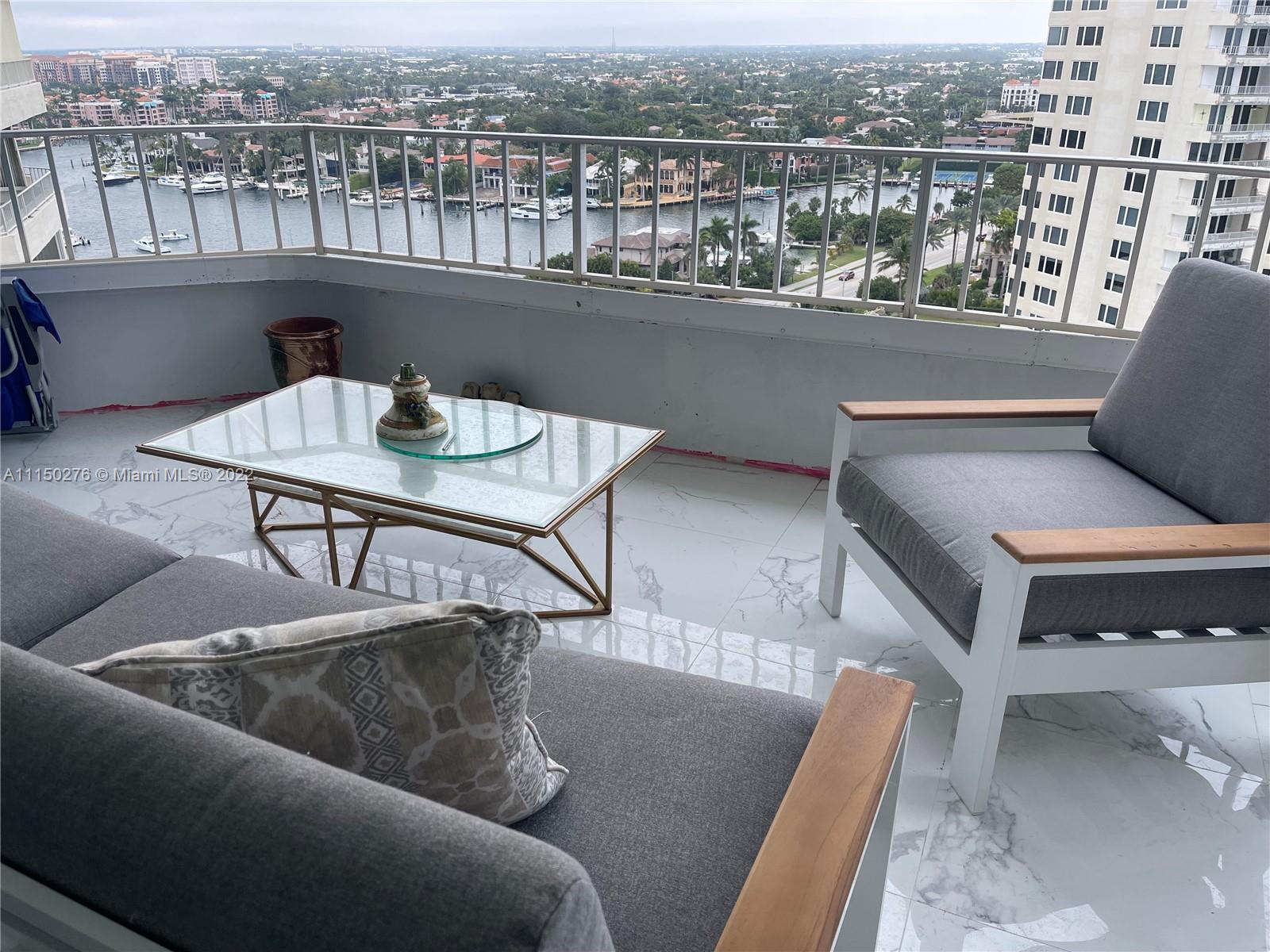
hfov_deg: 67.3
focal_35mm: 26
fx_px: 954
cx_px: 635
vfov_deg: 53.1
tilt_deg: -24.3
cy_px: 476
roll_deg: +0.7
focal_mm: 5.1
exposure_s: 1/676
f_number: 1.6
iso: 32
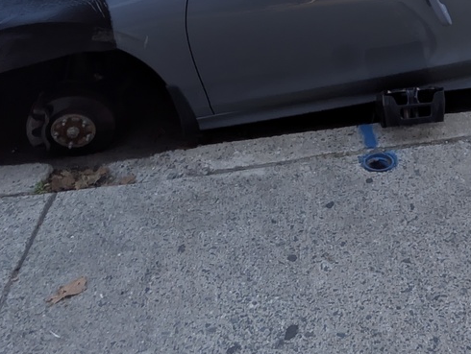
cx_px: 385
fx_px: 531
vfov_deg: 31.6
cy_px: -58
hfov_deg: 45.1
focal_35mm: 39
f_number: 1.7
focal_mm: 2.02
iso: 42
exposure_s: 1/331
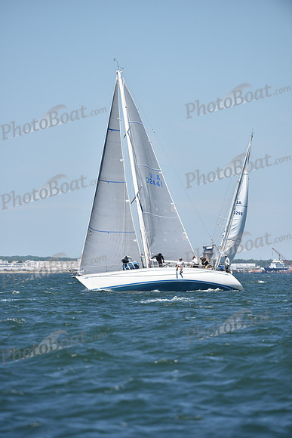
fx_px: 4863
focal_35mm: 400
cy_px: 219
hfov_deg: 3.4
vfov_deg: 5.2
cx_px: 146
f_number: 5
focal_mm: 400
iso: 250
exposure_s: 1/1600
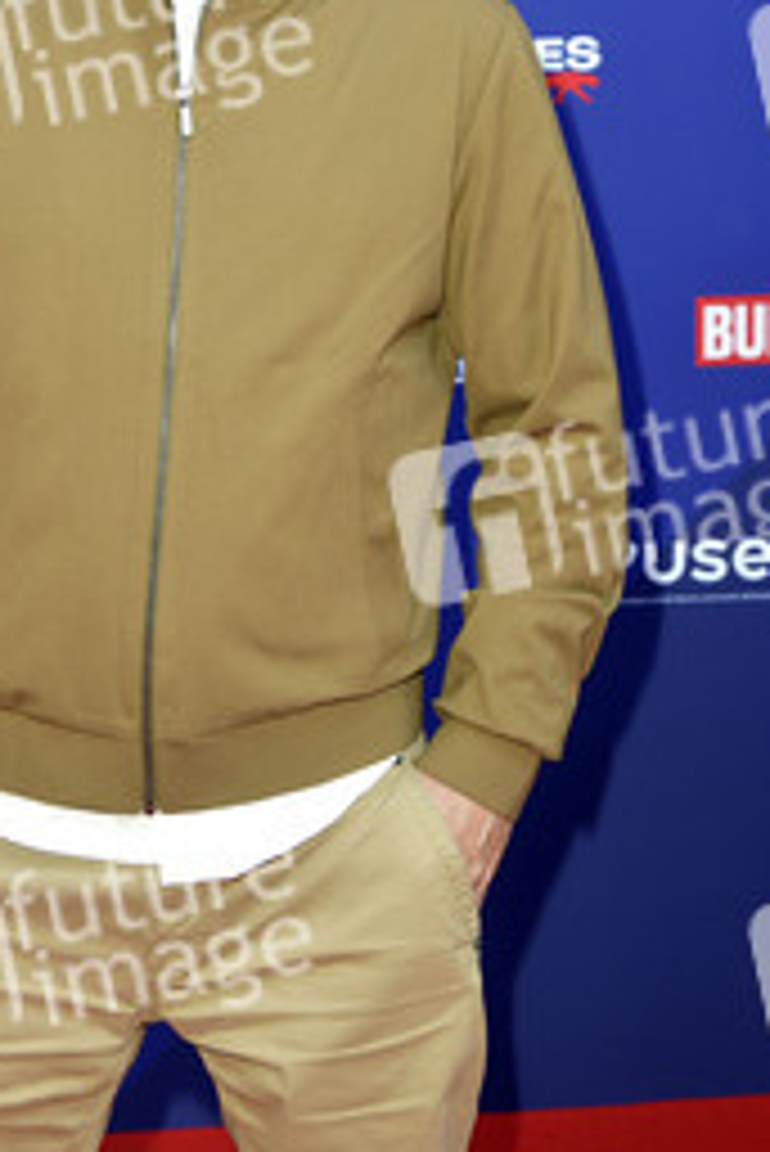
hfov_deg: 17.4
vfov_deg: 25.6
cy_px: 274
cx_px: 212
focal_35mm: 78
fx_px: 2499
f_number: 6.3
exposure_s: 1/200
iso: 640
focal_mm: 50
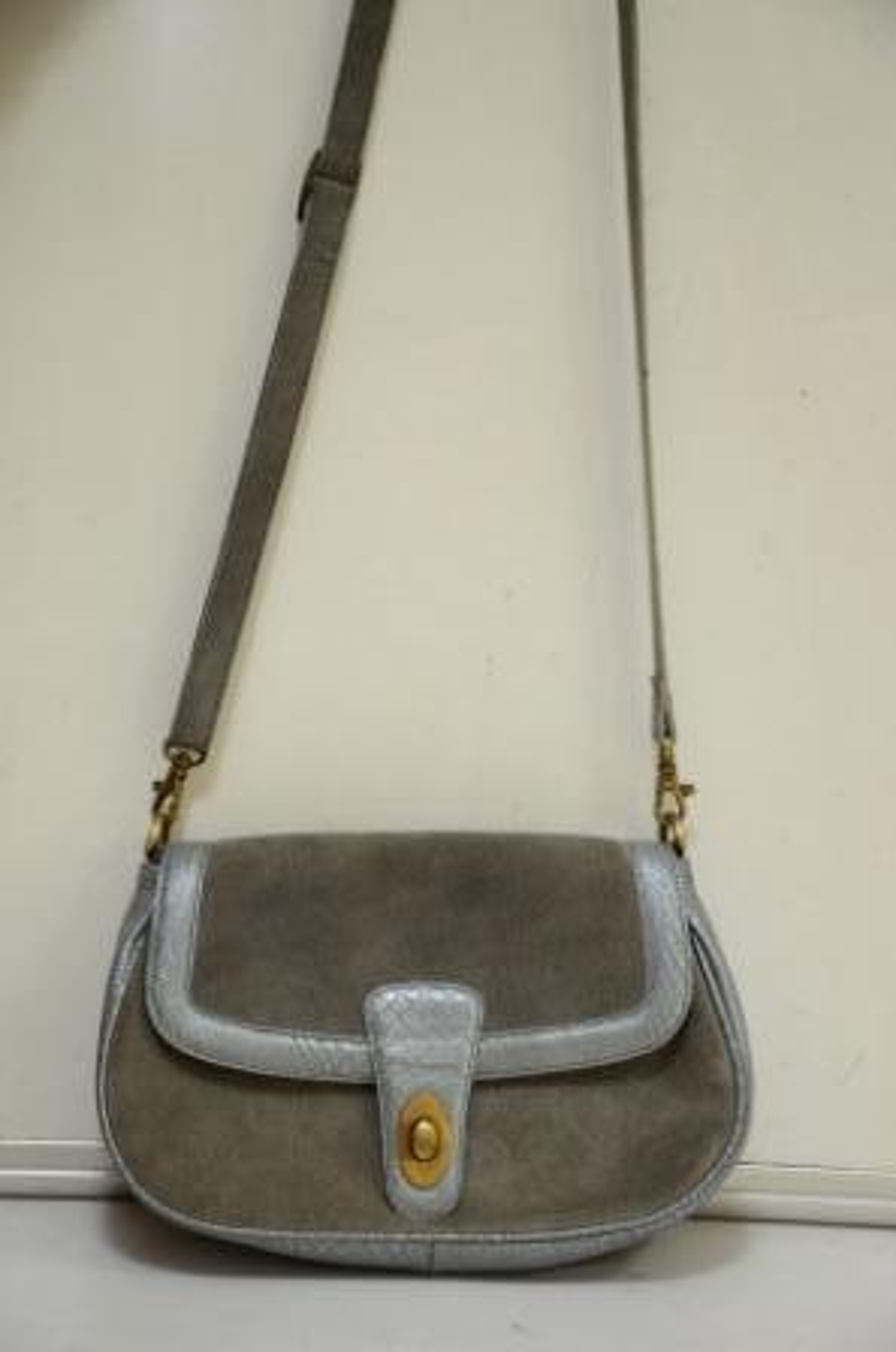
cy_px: 676
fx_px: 3710
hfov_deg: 13.8
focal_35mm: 99
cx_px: 448
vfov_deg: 20.6
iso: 1000
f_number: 5.6
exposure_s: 1/60
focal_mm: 66
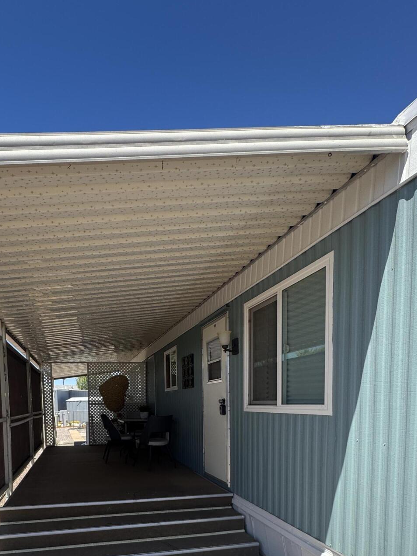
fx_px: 353
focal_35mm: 22
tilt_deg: -3.4
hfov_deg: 59.7
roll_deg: +1.6
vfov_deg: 70.4
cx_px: 139
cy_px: 428
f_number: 2.2
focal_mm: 2.22
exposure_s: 1/501
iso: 40
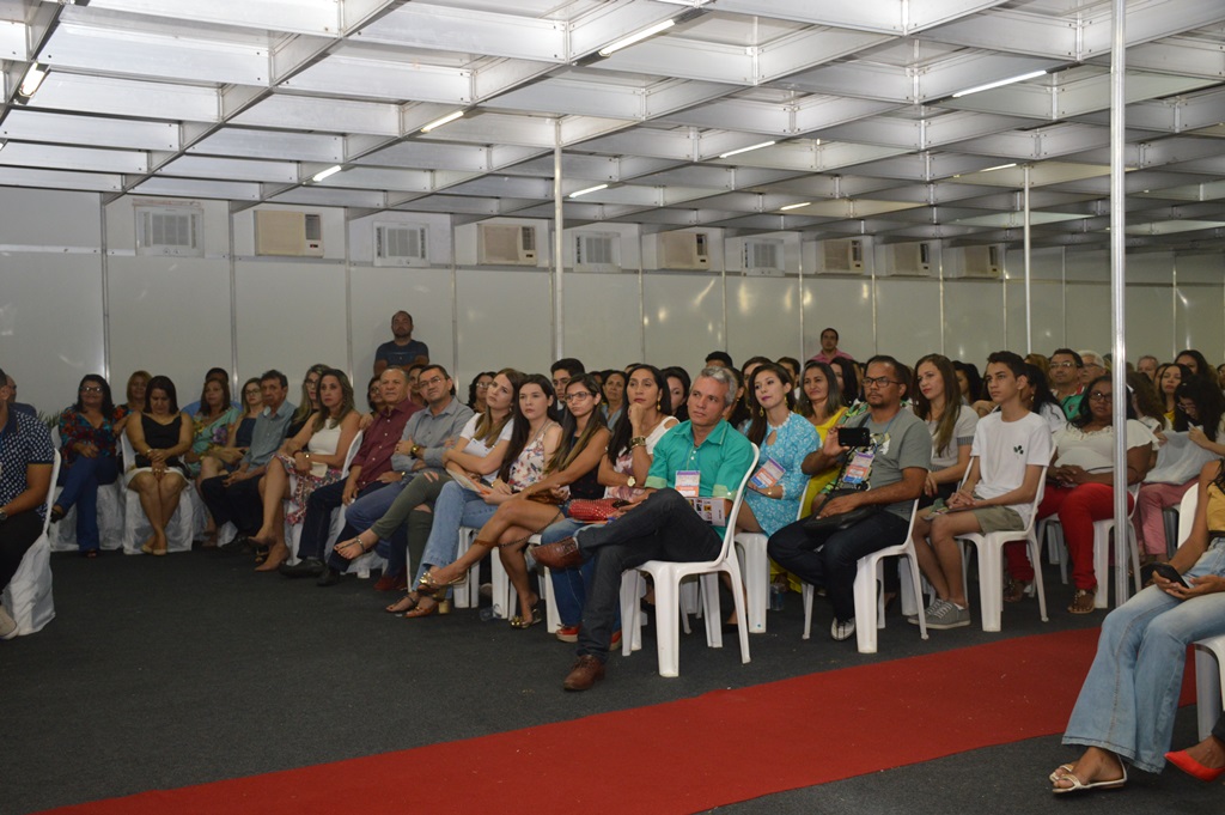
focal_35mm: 36
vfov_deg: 36.8
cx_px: 612
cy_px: 408
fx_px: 1224
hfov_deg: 53.2
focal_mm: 24
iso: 720
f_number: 3.8
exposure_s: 1/60
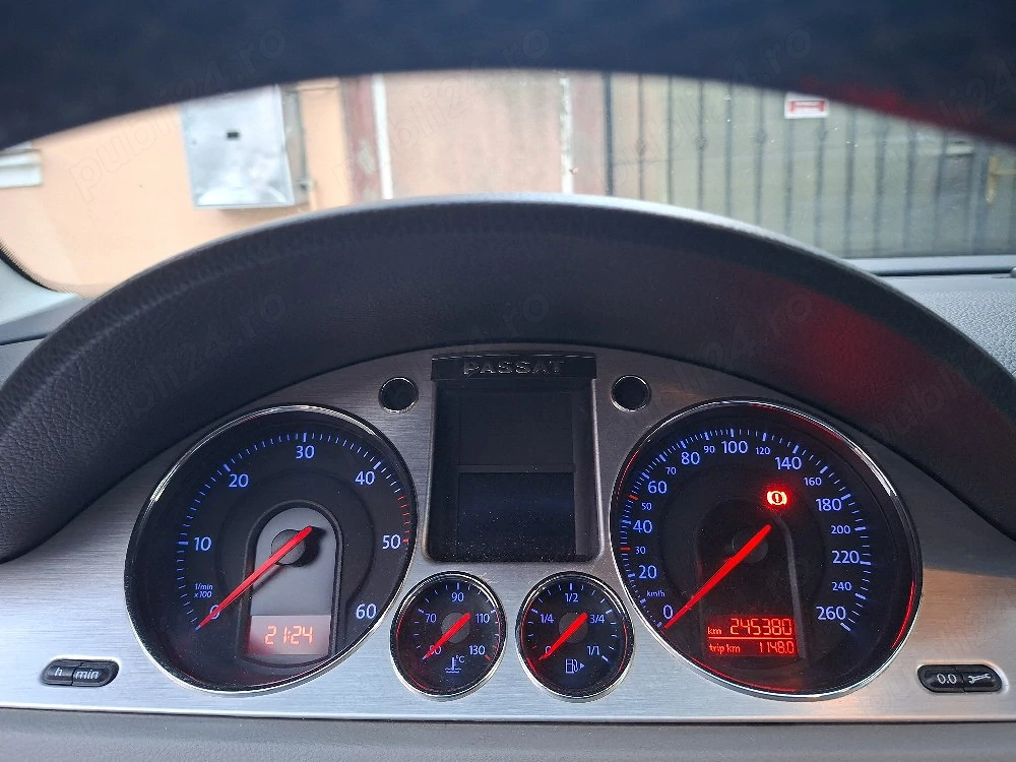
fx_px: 675
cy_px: 381
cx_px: 508
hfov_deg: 73.9
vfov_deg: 58.9
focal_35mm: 23
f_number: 1.8
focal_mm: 5.54
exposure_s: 1/25
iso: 400
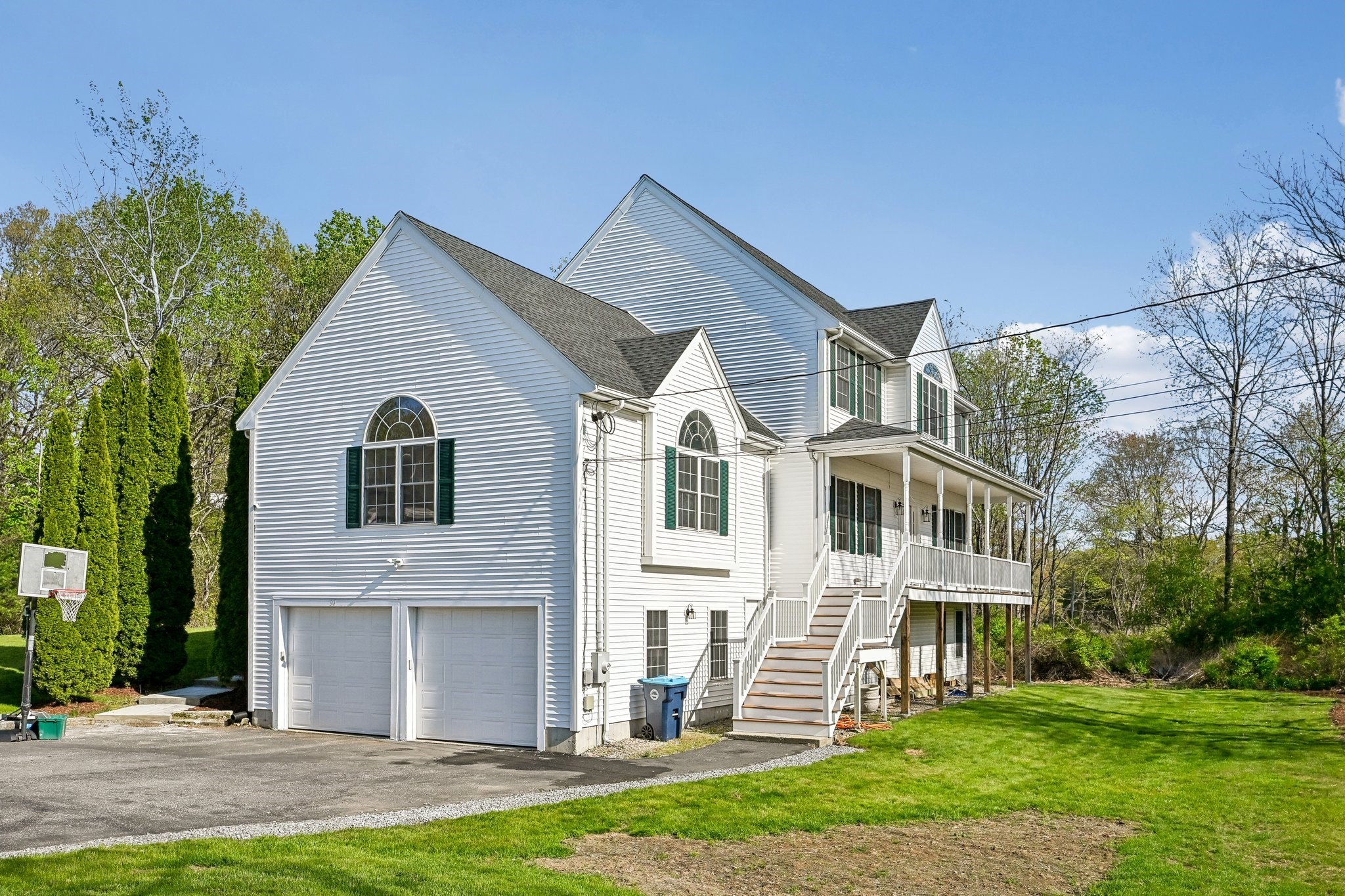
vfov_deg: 46.4
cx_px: 672
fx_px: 1046
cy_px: 448
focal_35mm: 28
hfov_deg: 65.5
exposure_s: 1/2000
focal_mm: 28
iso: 400
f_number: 8
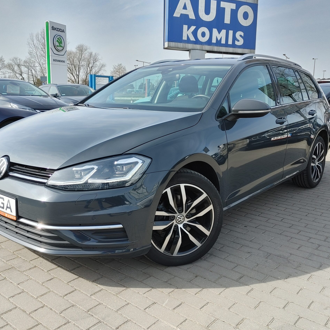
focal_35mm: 31
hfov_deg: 52.3
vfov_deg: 52.5
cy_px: 164
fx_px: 334
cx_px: 137
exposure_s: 1/709
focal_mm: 4.81
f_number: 1.8
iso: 50
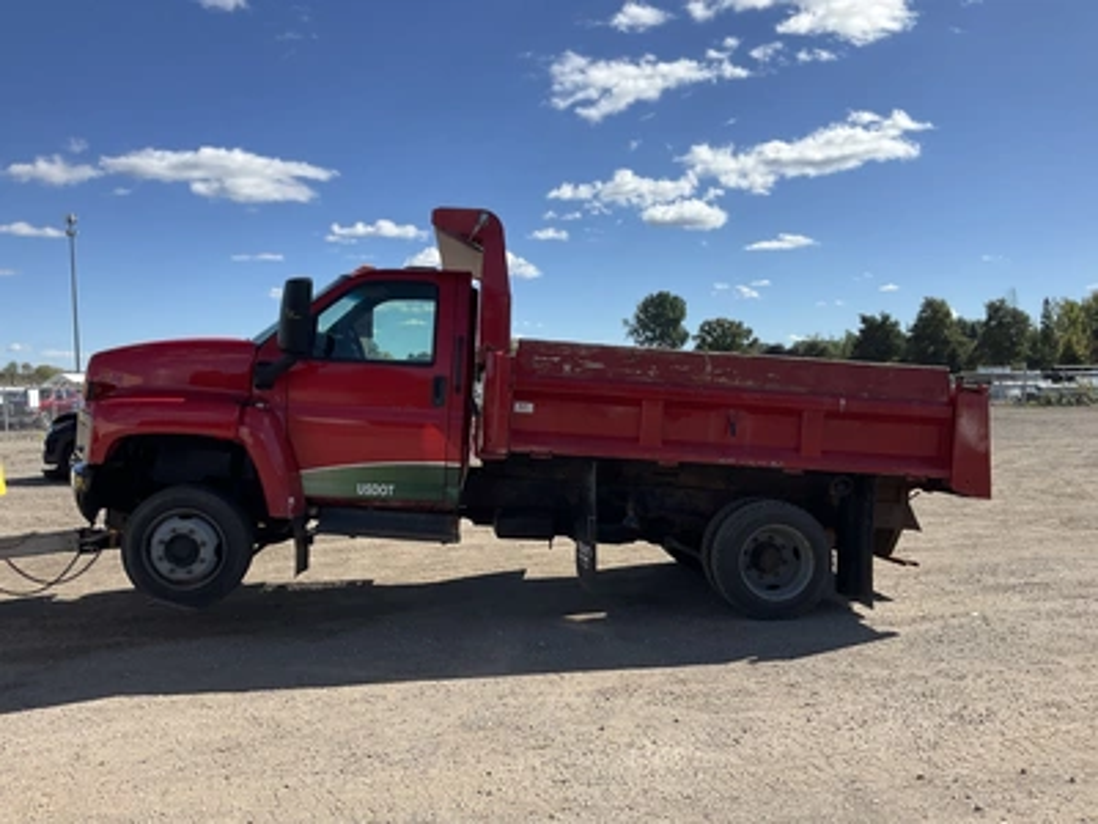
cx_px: 549
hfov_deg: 61.7
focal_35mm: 29
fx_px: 920
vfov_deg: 48.2
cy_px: 412
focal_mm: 3
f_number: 1.8
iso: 25
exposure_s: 1/1912
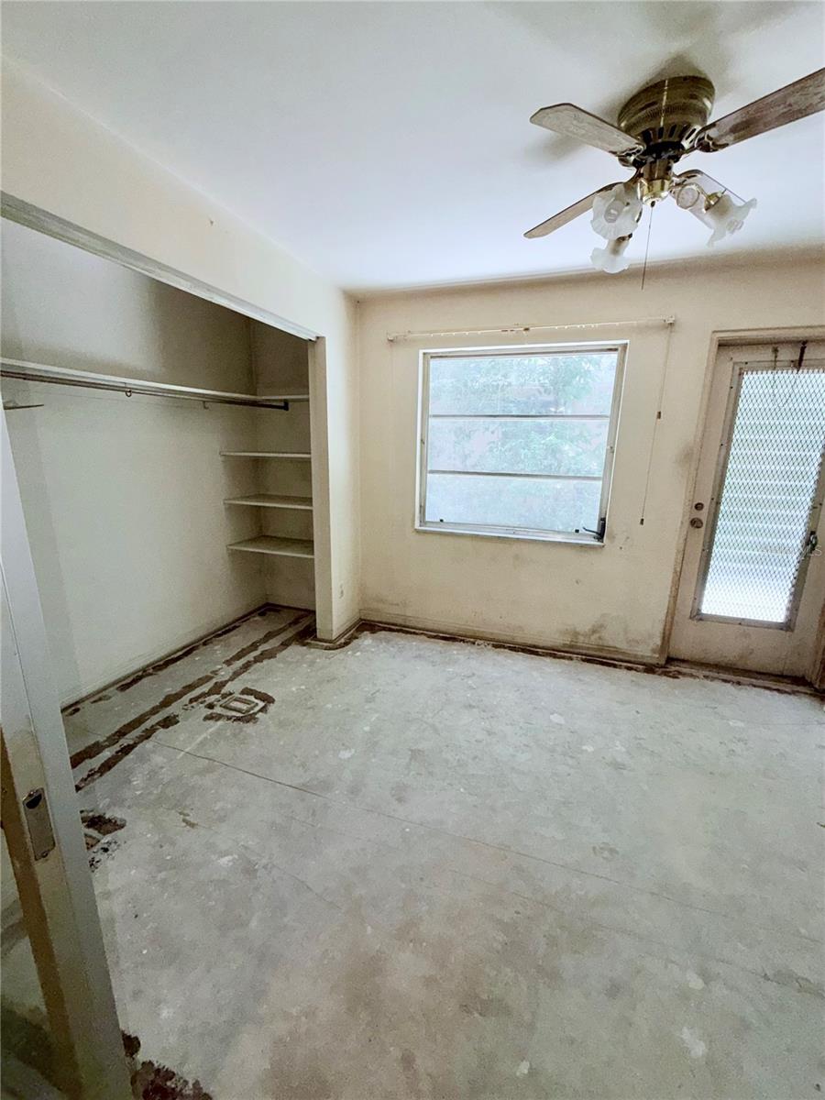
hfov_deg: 85.7
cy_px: 550
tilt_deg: -13.0
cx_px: 412
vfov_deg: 102.1
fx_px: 445
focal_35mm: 14
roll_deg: -2.1
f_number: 2.2
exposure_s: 1/121
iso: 80
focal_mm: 2.22
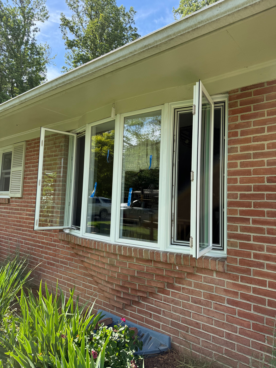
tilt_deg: +9.2
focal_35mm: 24
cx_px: 138
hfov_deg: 56.8
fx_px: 255
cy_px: 184
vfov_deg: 71.6
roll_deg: -2.5
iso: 100
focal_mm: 6.76
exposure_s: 1/1271
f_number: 1.78
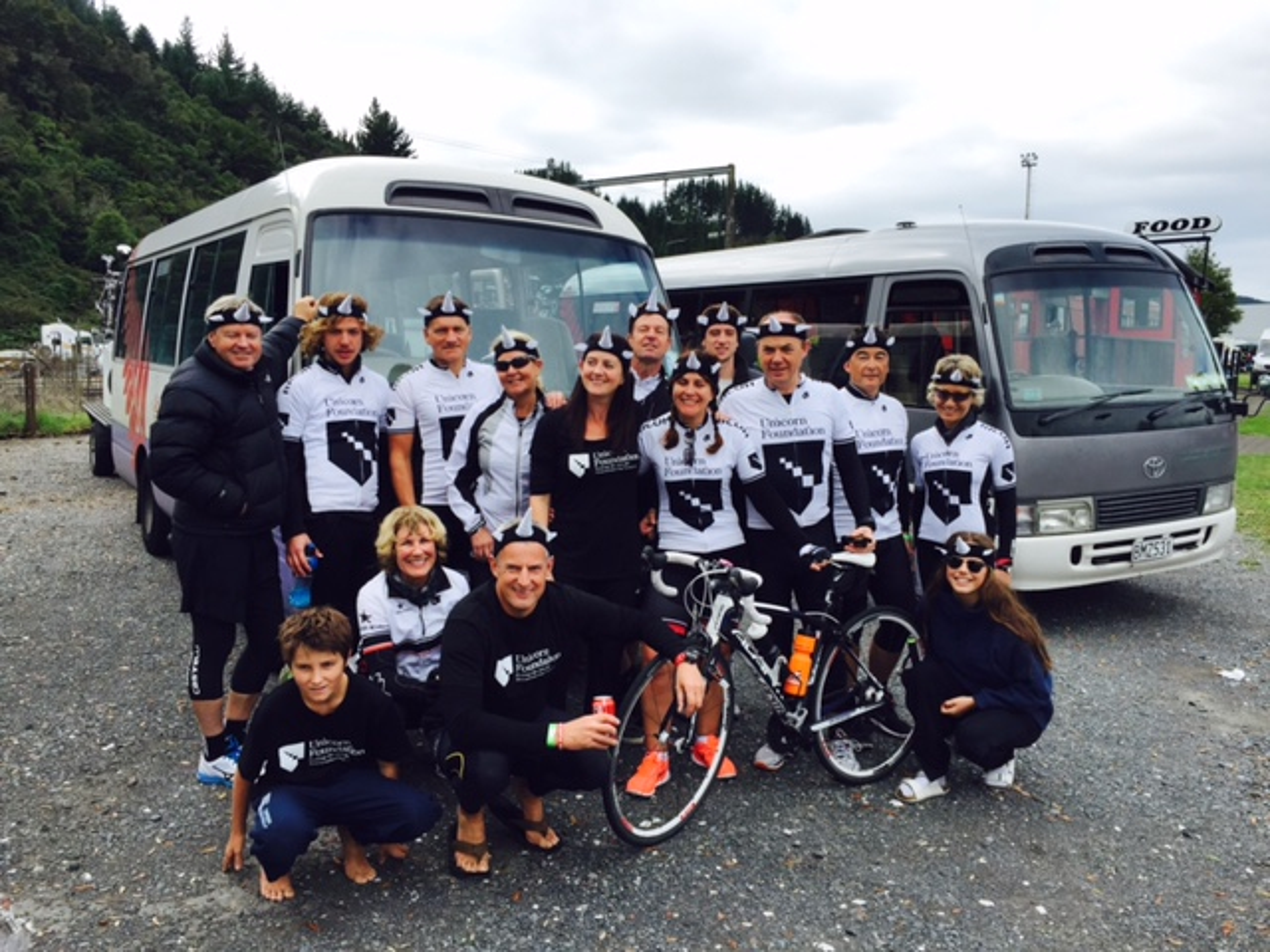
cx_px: 635
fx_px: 1064
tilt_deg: -6.0
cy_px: 476
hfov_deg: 61.7
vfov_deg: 48.2
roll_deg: +1.5
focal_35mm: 29
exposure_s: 1/920
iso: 32
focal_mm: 4.15
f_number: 2.2
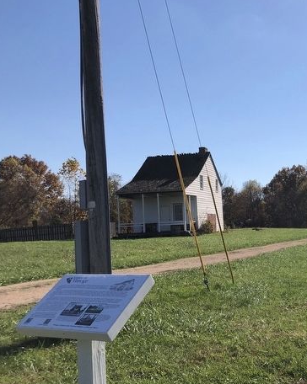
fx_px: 546
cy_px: 221
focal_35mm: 48
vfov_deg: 38.7
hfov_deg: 30.3
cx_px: 265
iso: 20
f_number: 1.8
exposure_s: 1/3247
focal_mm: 4
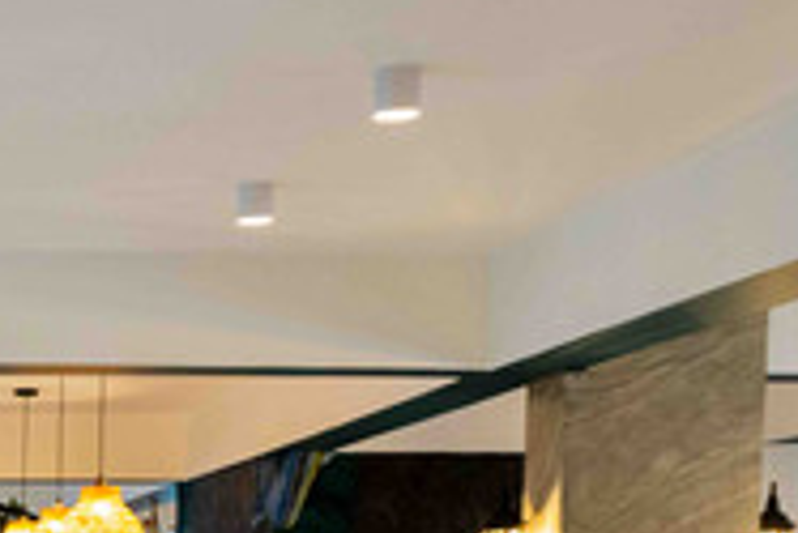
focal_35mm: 96
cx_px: -393
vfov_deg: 13.5
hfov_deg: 18.8
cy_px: 782
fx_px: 2130
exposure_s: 1/50
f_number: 5
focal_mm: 28
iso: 2500
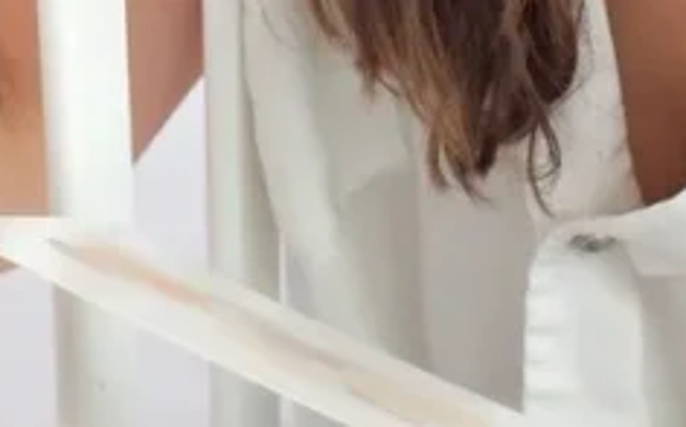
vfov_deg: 5.8
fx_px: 4128
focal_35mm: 221
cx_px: 49
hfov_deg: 9.5
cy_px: -463
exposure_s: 1/125
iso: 400
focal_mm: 50
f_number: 10
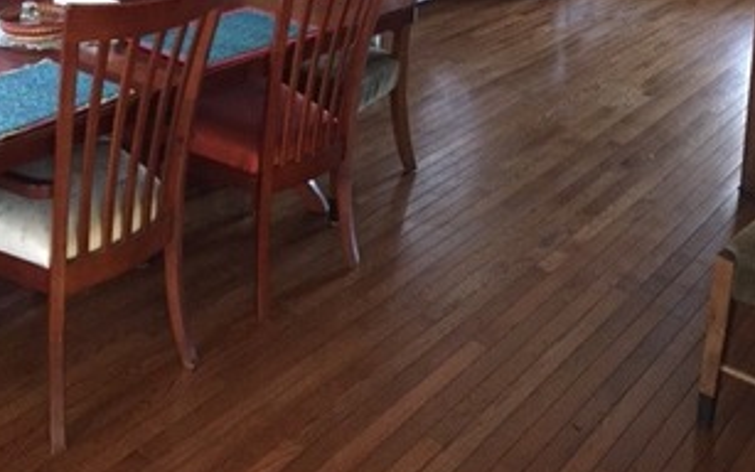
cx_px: 352
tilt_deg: -9.2
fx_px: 988
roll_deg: -1.9
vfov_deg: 24.4
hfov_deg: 41.8
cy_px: -91
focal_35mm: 48
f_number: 2.2
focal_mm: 4.15
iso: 250
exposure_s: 1/15
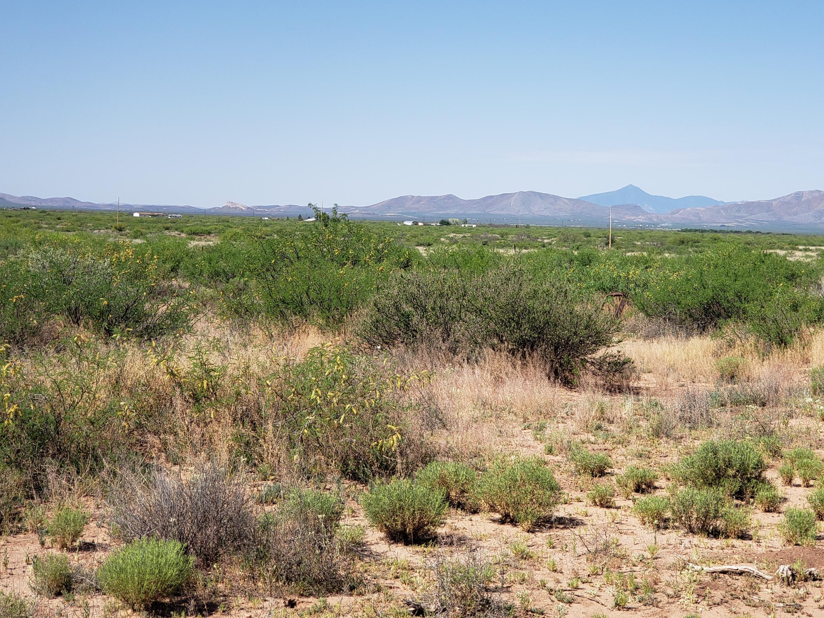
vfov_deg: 22.6
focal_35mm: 65
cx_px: 463
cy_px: 247
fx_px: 1547
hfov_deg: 29.8
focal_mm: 6
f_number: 2.4
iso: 32
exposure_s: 1/730
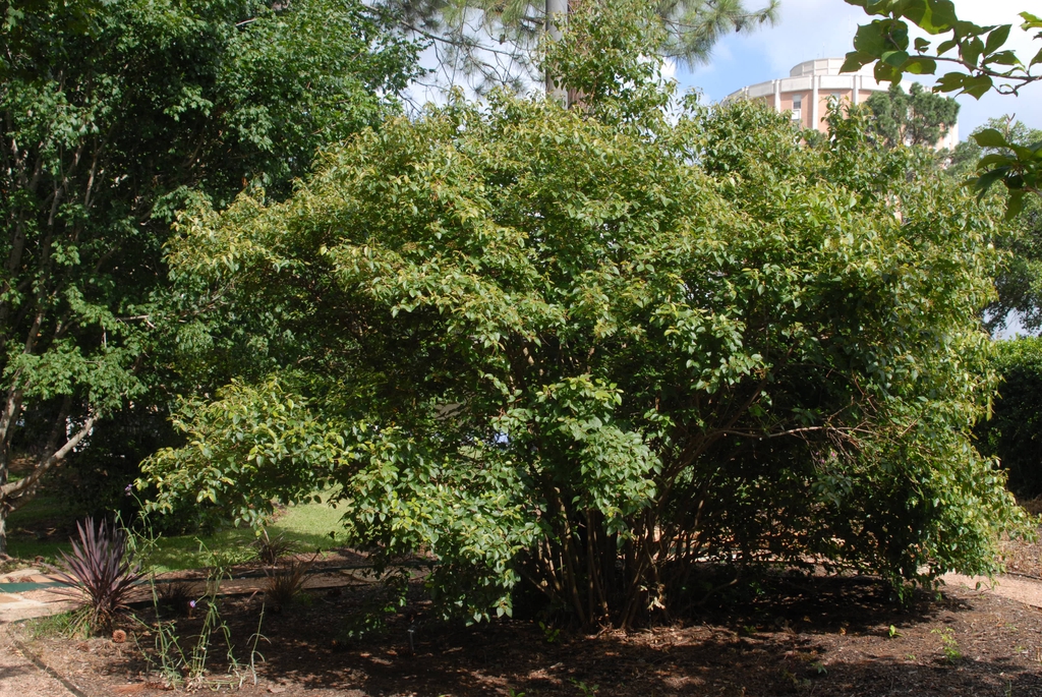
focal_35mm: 42
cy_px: 348
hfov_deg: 46.4
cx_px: 521
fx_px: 1217
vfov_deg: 32.0
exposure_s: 1/320
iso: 400
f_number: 9
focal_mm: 28
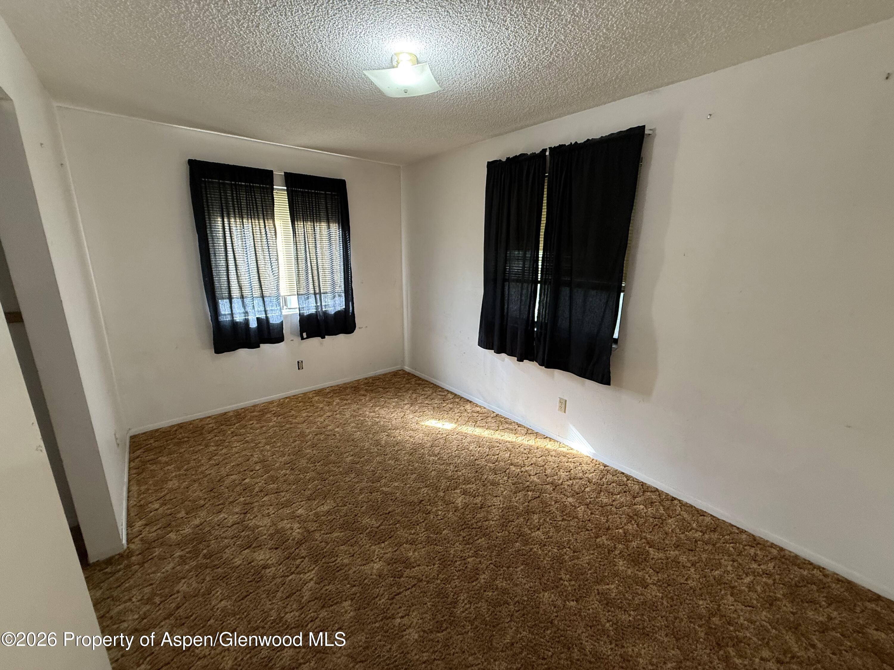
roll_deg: +0.0
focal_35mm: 14
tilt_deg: -12.4
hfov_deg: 102.1
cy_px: 335
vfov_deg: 85.7
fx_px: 362
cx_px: 447
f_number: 2.2
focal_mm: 2.22
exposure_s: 1/60
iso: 200
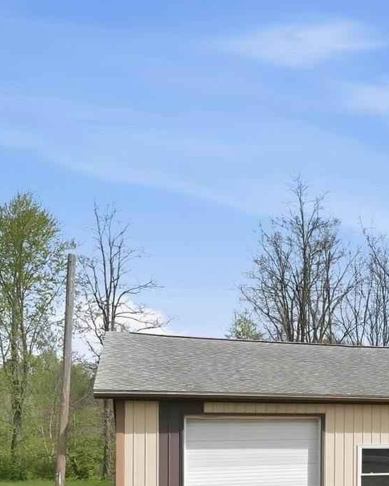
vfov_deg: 35.0
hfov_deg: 24.0
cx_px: 569
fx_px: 734
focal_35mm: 51
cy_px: 417
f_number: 4
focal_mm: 10
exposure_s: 1/4000
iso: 800
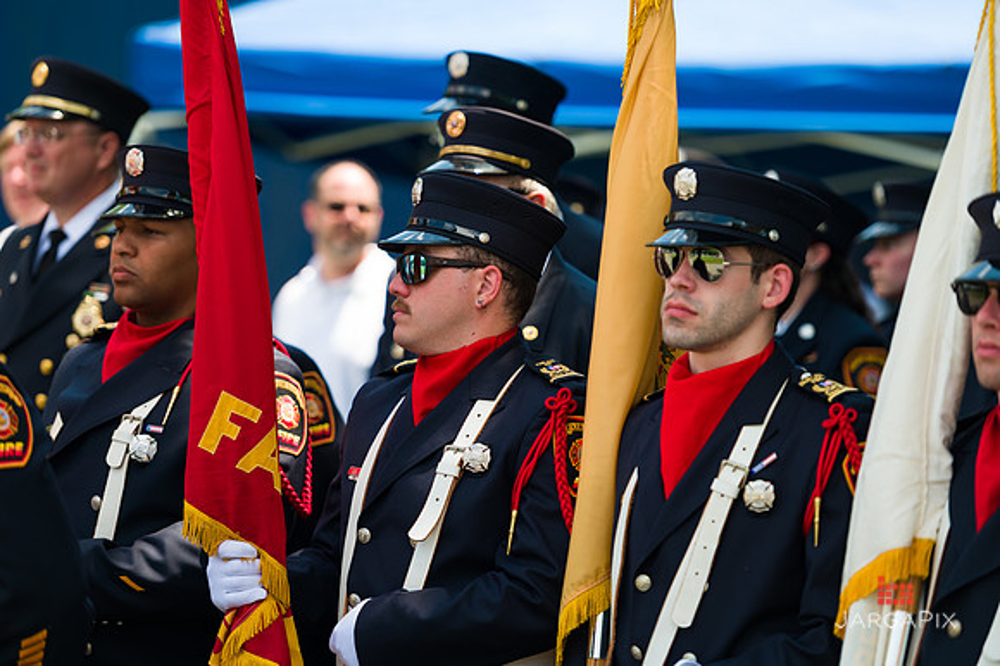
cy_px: 333
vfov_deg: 8.1
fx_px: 4719
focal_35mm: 170
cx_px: 500
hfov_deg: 12.1
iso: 200
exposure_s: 1/1000
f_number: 3.2
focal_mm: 170
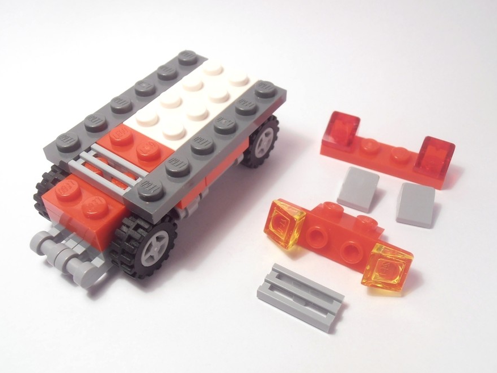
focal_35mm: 38
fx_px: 546
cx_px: 245
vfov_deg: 37.7
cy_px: 183
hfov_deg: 49.0
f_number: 3.9
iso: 80
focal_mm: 6.61
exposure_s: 1/40
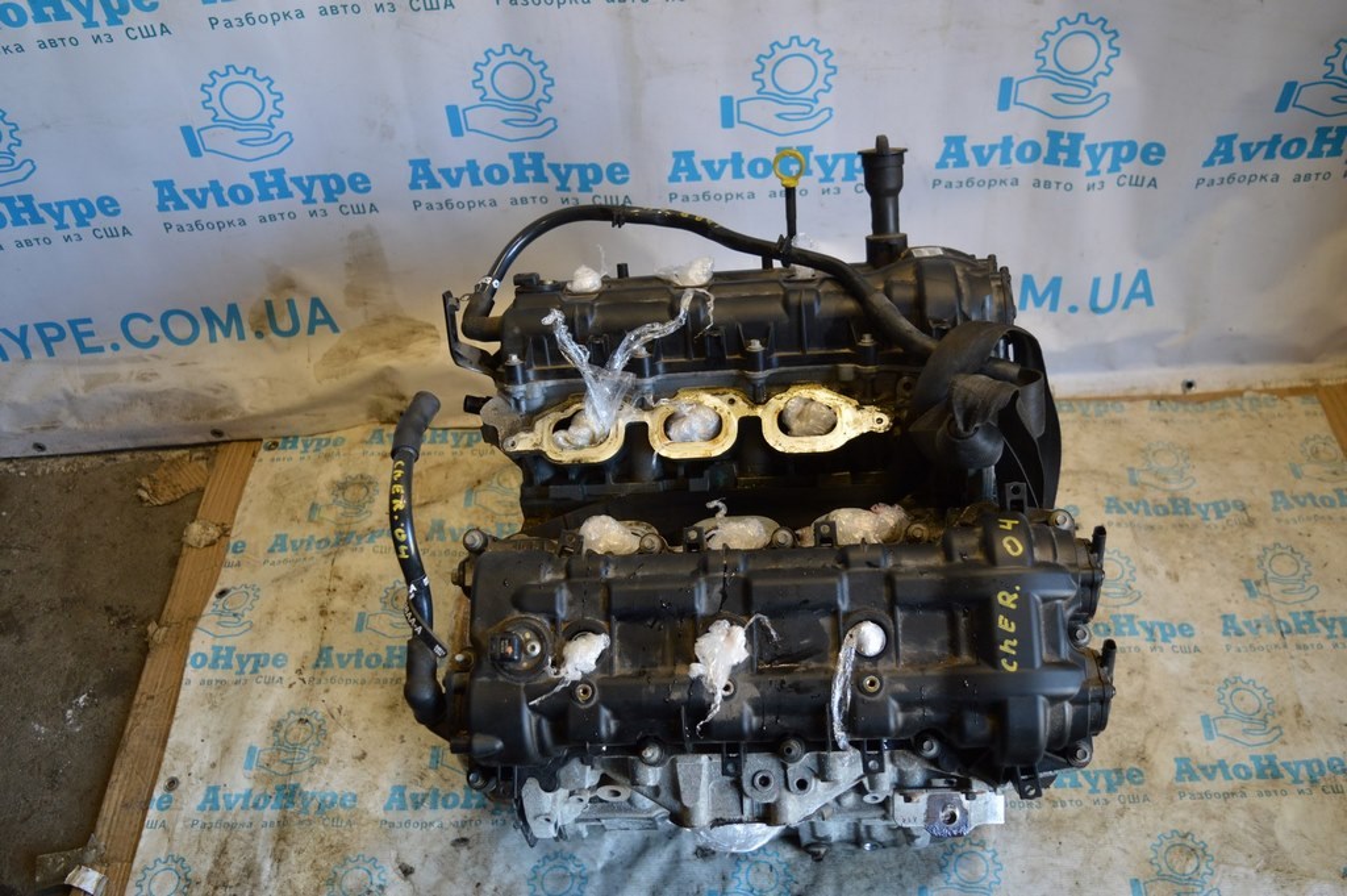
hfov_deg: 57.3
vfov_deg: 39.9
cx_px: 674
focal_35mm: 33
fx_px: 1234
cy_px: 448
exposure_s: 1/60
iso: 450
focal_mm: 22
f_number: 3.8
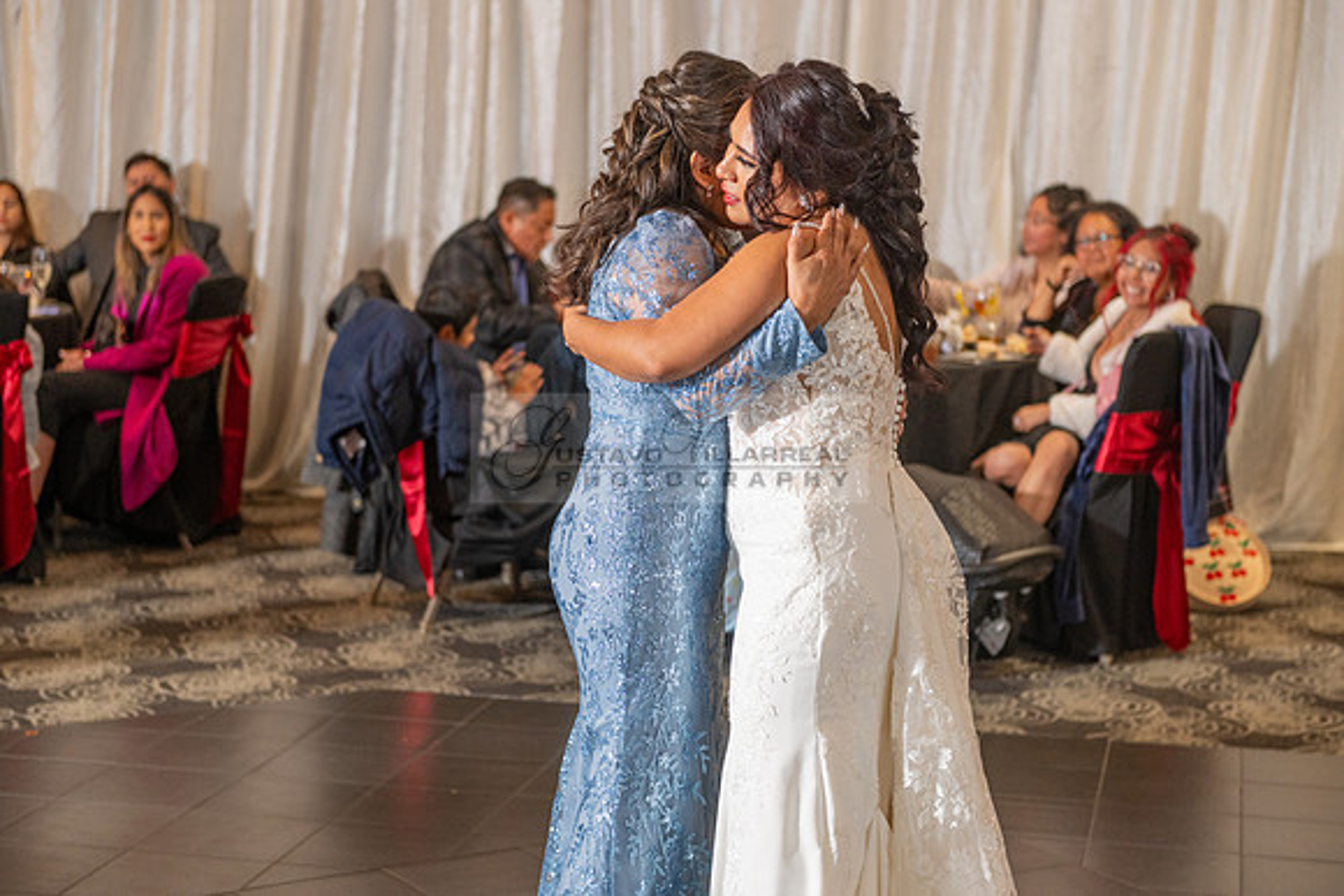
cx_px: 672
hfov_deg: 28.8
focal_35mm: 70
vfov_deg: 19.5
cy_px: 448
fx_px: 2614
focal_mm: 70
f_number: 3.5
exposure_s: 1/125
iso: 800
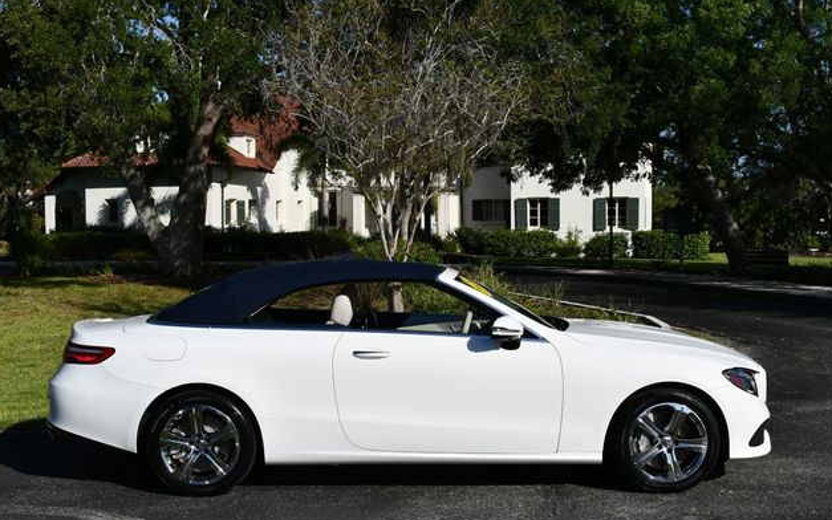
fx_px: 1134
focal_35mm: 50
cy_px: 281
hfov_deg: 40.3
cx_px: 413
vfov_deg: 25.8
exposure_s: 1/400
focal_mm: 24
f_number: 10
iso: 100
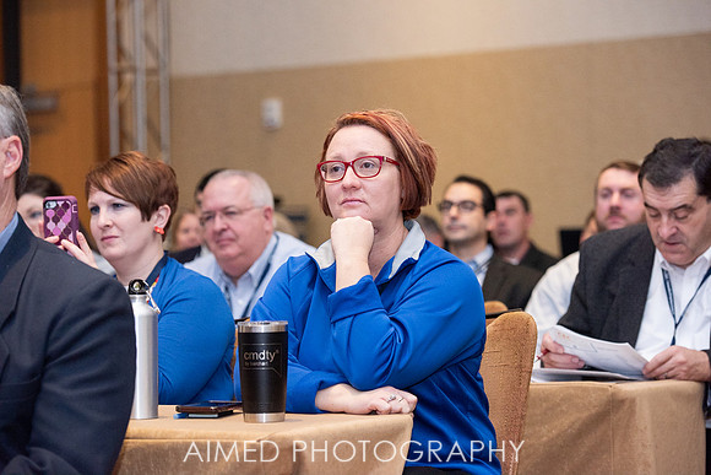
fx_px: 2074
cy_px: 238
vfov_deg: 13.0
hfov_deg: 19.5
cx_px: 356
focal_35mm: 105
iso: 1600
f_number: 4.5
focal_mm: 105
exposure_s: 1/250
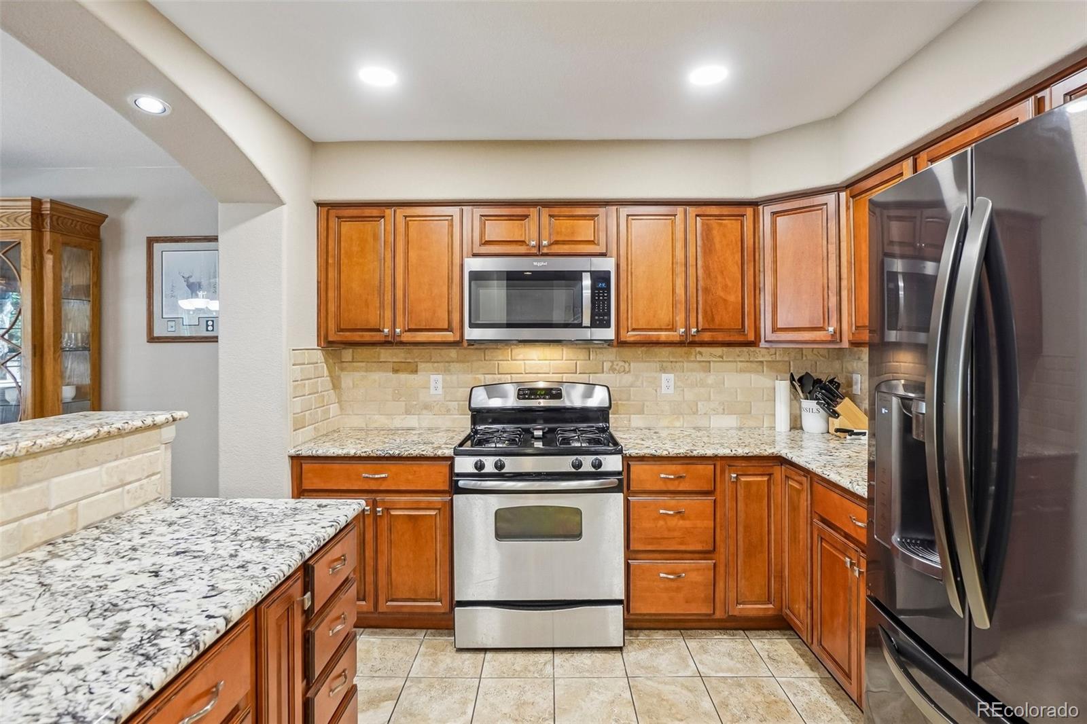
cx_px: 544
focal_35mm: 18
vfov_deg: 67.4
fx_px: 543
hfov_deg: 90.0
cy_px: 362
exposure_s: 1/6
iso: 400
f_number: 8
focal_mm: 12
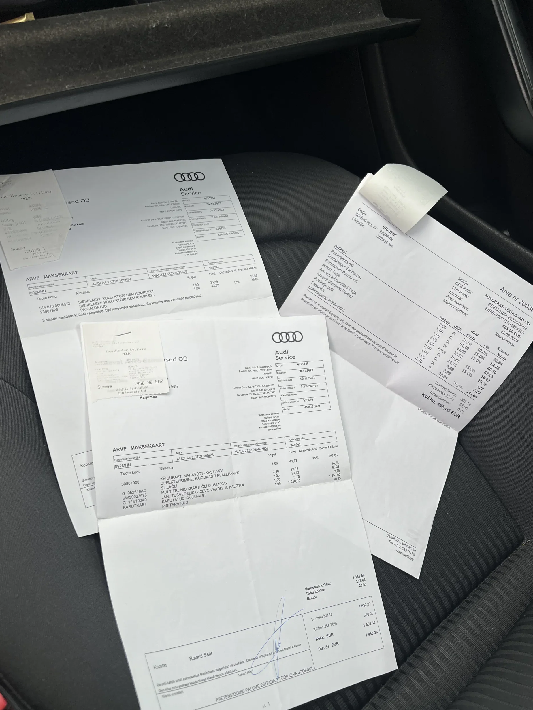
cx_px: 275
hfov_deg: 51.3
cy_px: 366
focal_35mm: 27
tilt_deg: -53.4
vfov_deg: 65.3
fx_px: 554
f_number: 1.5
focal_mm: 5.7
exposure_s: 1/121
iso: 40
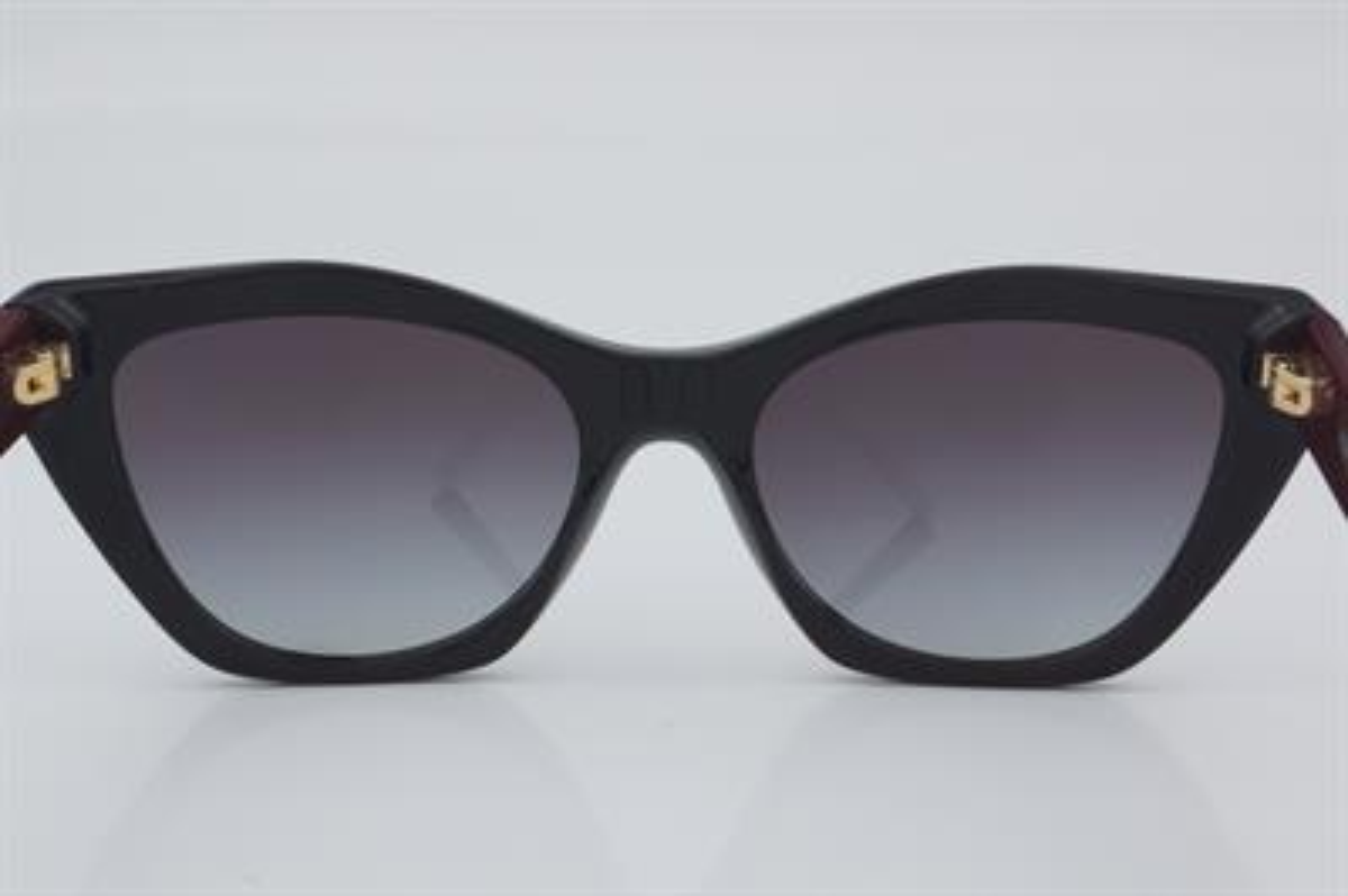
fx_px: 3087
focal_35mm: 82
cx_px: 674
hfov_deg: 24.6
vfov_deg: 16.5
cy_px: 448
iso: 100
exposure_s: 1/4
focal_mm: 55
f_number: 32
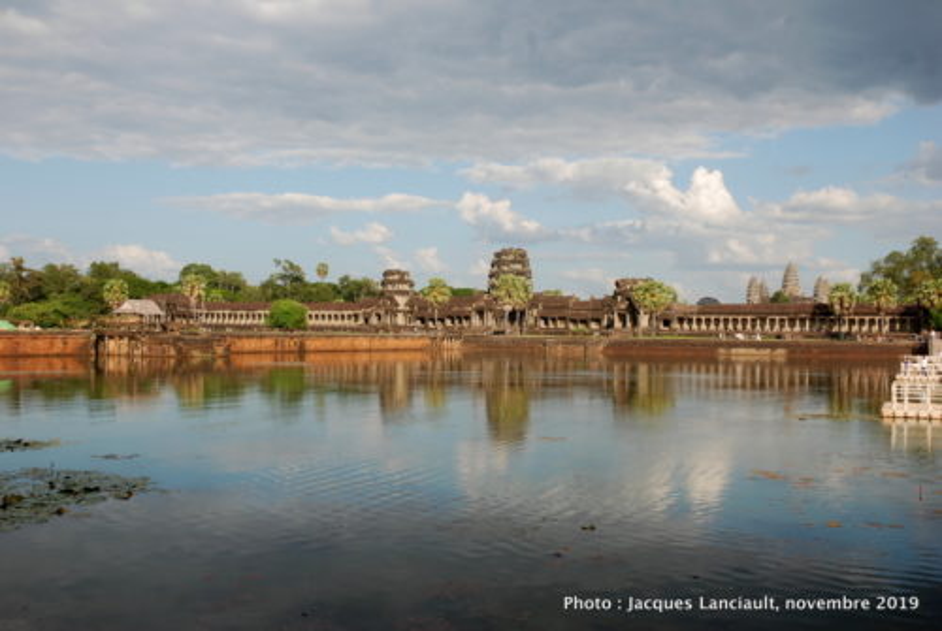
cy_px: 316
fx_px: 983
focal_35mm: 38
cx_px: 471
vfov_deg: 35.6
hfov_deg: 51.2
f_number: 8
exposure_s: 1/250
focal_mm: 25
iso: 125
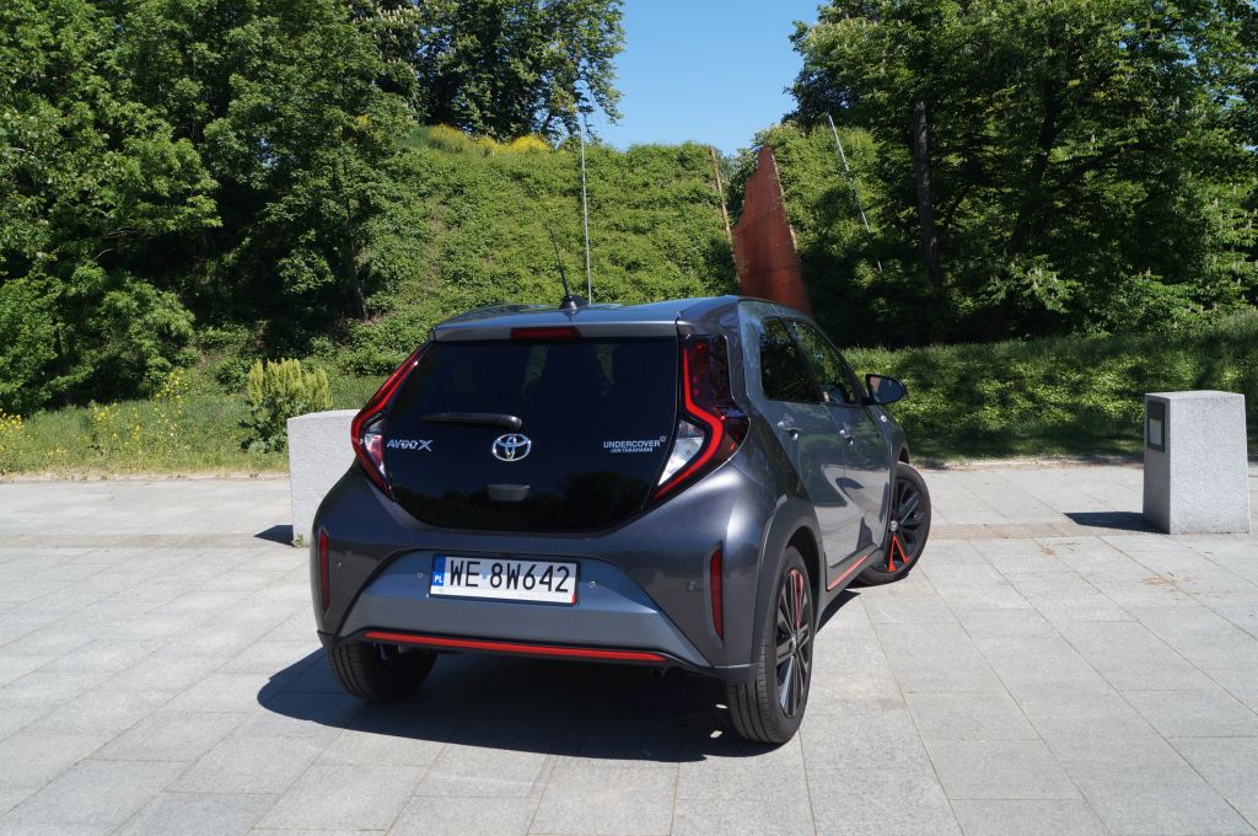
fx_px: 1152
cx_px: 629
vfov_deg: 39.9
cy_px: 418
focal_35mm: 33
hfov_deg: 57.3
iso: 100
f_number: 8
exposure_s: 1/250
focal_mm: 22
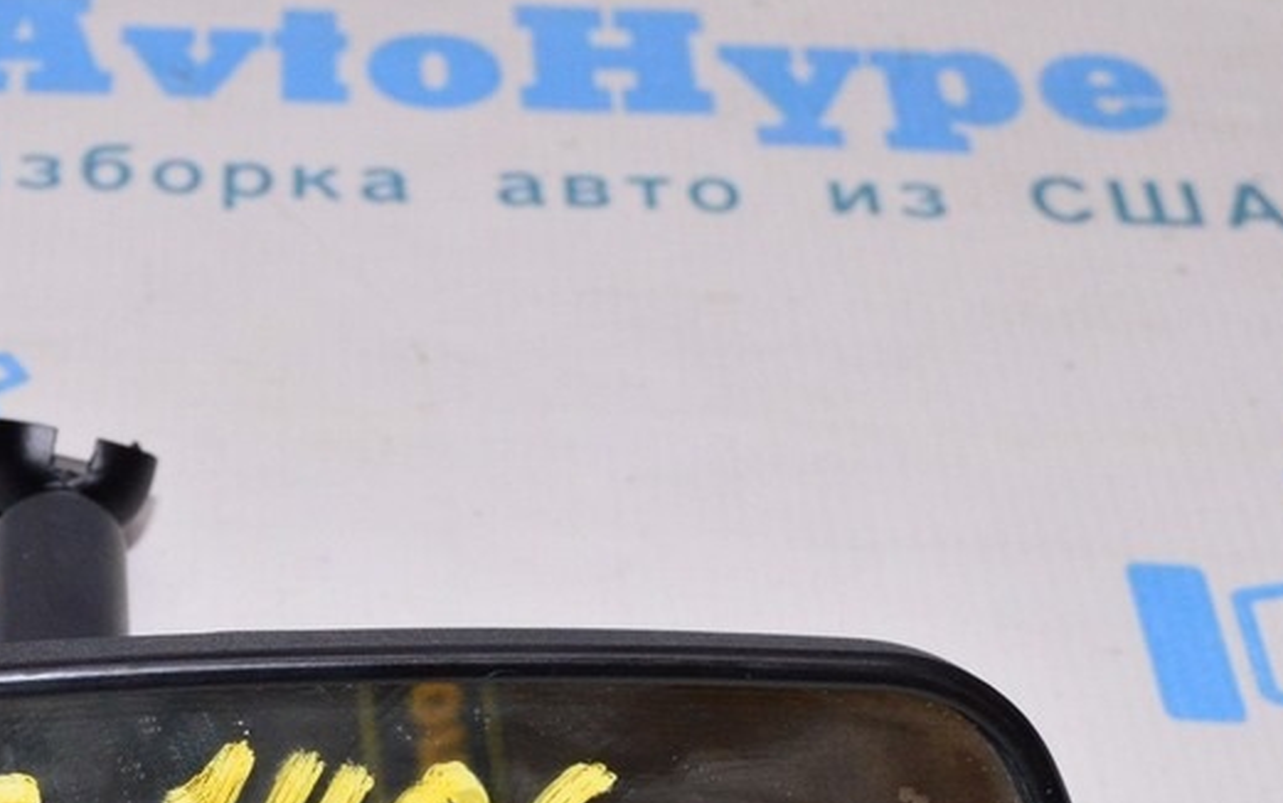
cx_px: 59
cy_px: 733
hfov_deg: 21.0
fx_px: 3358
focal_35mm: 96
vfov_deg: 13.5
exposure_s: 1/200
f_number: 8
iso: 1600
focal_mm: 32
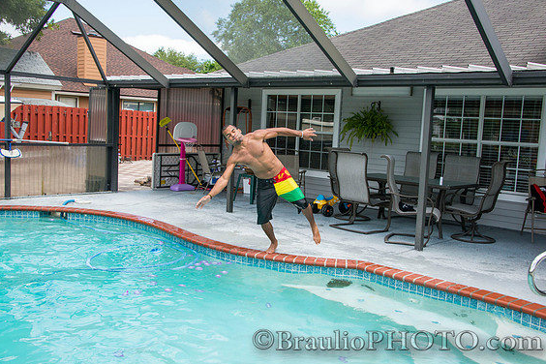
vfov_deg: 35.9
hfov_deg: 51.9
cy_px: 179
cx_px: 277
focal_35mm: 37
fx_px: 561
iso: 400
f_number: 7.1
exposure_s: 1/1000
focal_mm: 36
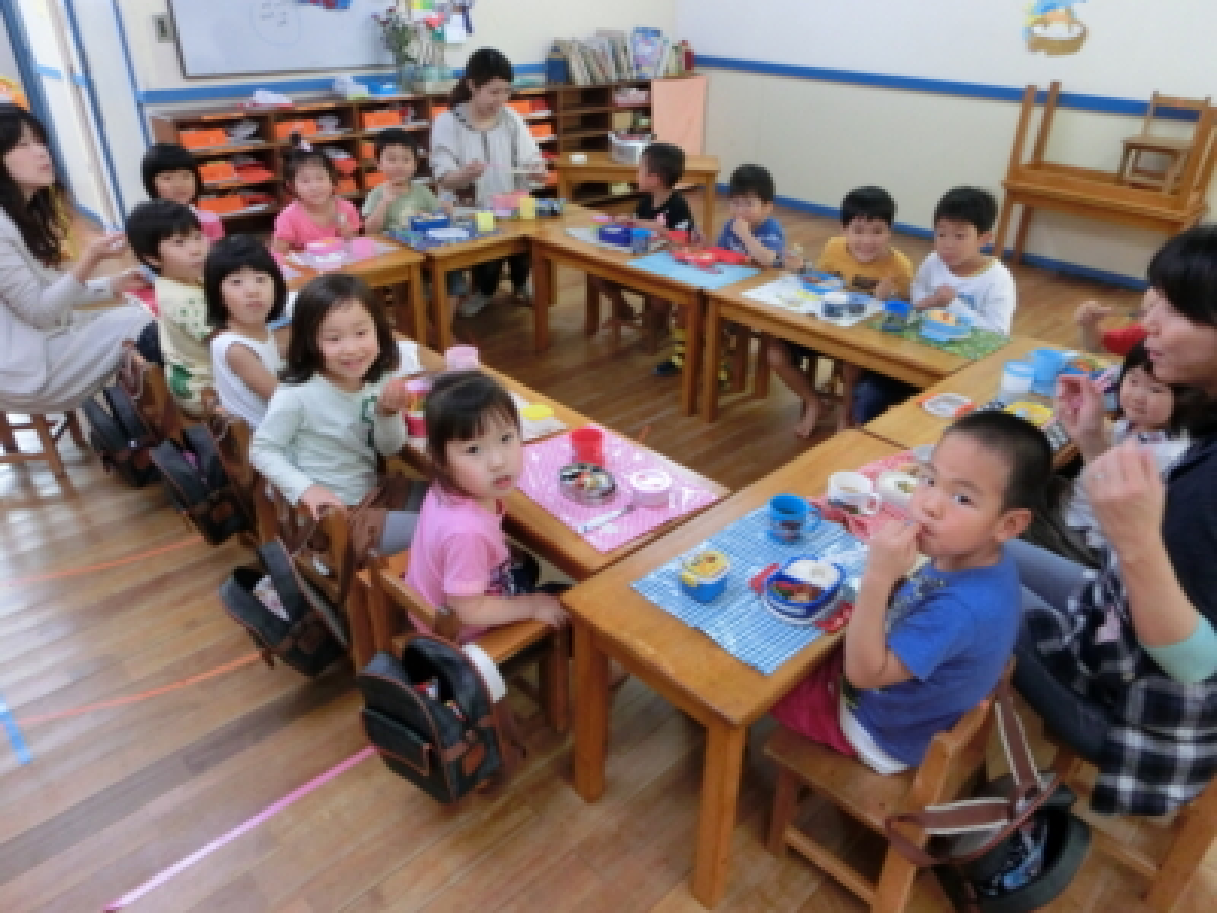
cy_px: 456
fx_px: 844
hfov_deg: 71.6
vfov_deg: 56.8
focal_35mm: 24
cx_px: 608
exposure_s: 1/125
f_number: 3
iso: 640
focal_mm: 4.24
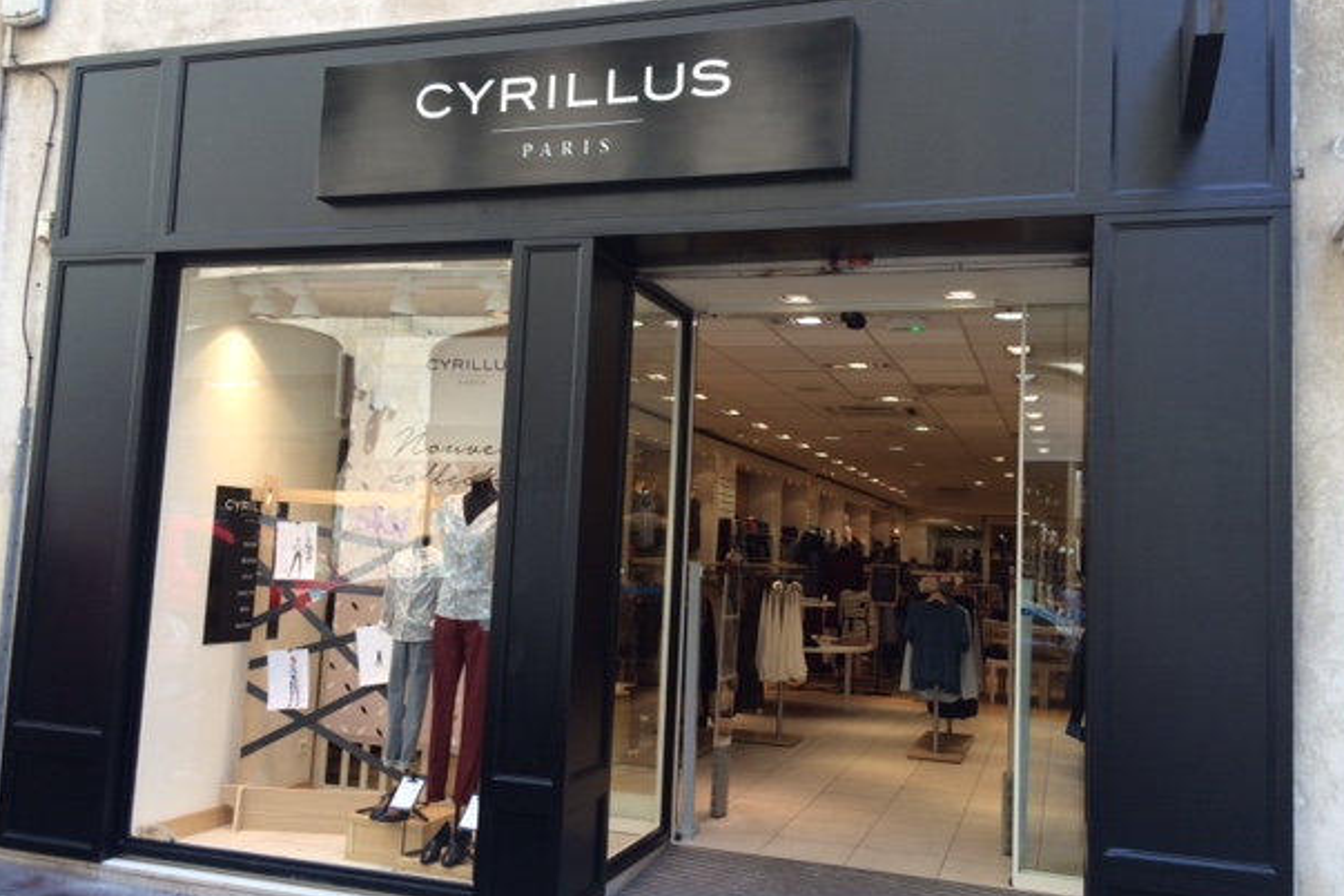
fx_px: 1195
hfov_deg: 58.7
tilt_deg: +4.9
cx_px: 658
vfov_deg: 41.1
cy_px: 437
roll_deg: -2.0
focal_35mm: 32
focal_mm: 4.15
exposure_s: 1/181
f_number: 2.2
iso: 32
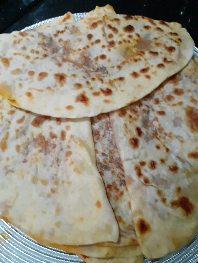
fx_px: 206
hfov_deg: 51.4
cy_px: 132
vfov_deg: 65.3
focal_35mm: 27
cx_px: 99
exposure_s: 1/25
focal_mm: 3.58
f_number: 1.9
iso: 400
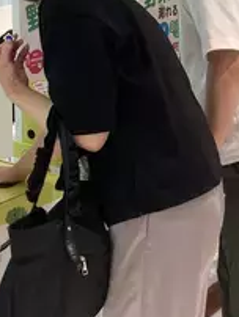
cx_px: 157
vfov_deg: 23.1
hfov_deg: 17.8
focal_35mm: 83
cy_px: 50
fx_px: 762
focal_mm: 3.99
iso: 50
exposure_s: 1/45
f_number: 1.8
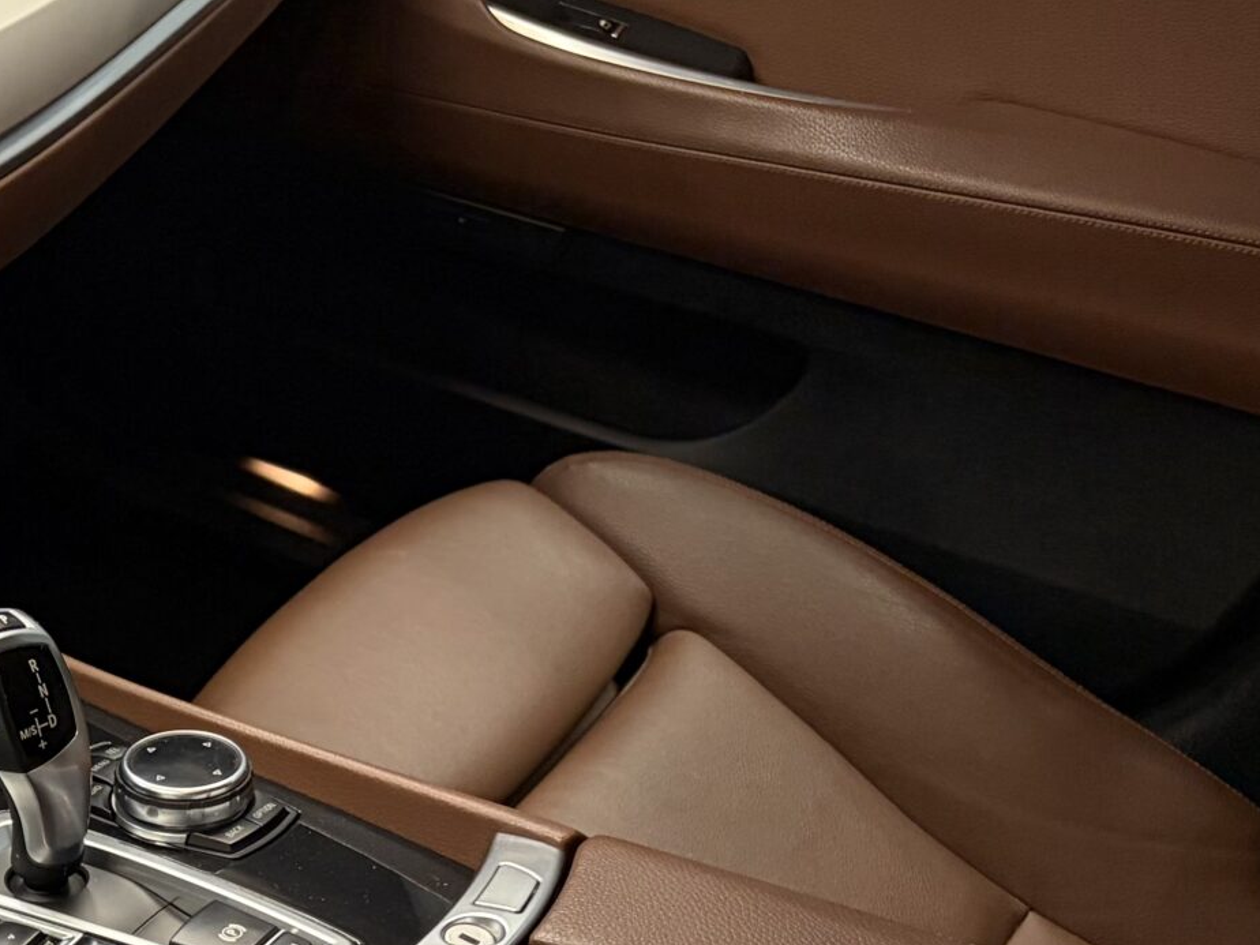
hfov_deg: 23.9
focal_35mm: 72
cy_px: 1002
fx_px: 2621
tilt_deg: -42.8
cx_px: -365
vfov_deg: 19.7
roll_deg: -0.4
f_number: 1.6
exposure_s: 1/50
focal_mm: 5.96
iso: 200
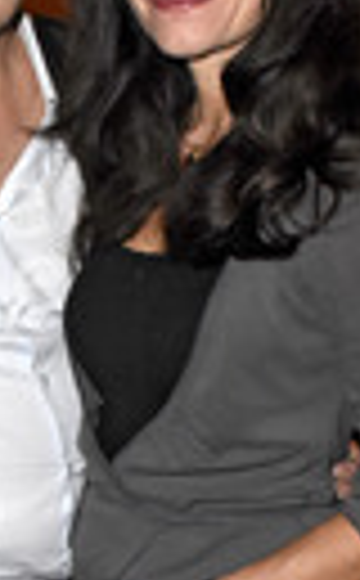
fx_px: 1500
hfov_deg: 13.4
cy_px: 513
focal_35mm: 95
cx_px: -36
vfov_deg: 21.5
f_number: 6.3
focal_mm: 20
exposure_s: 1/60
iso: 3200
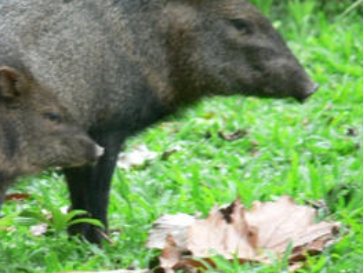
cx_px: 152
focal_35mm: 739
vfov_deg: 2.0
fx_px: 7760
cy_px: 123
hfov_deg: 2.7
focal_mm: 72
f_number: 3.3
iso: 150
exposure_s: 1/30
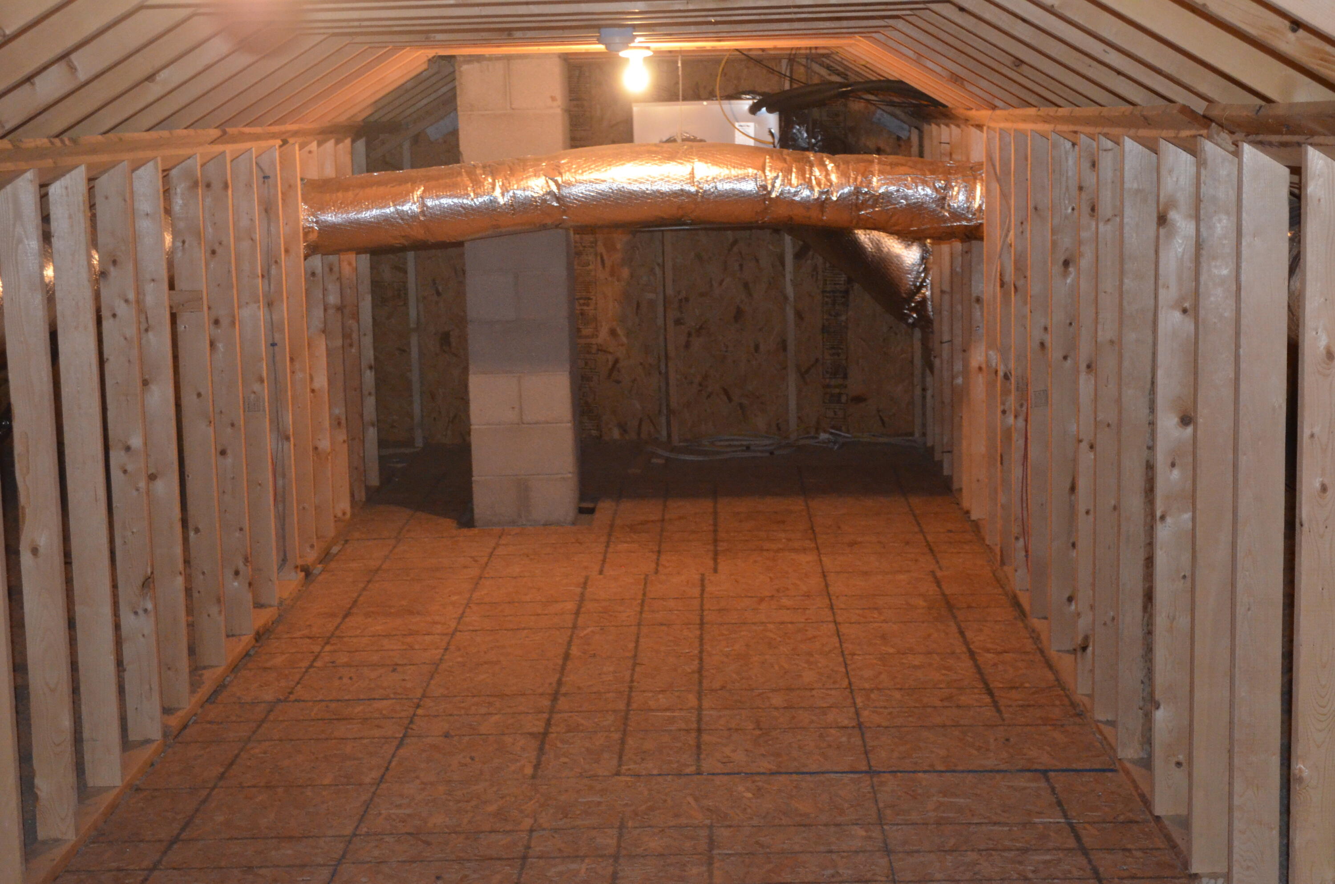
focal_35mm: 60
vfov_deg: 22.5
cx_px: 668
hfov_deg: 33.5
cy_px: 442
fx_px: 2220
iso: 3200
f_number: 5.3
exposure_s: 1/60
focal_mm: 40
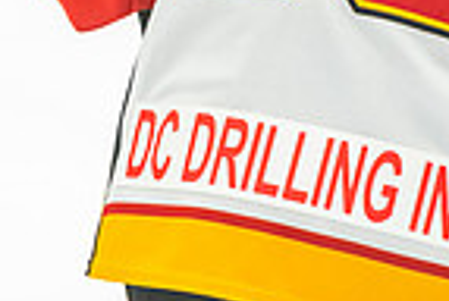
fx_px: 8661
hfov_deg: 3.0
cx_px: 544
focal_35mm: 693
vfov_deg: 2.0
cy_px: -360
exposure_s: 1/640
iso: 3200
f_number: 2.8
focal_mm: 150
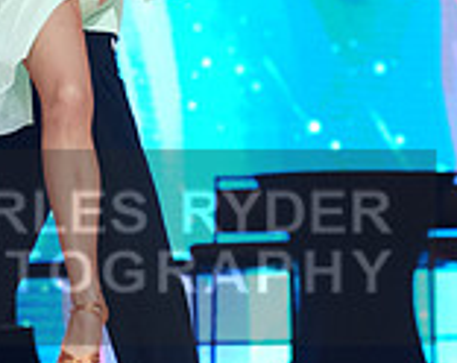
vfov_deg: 5.0
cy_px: 249
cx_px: 34
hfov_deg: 6.3
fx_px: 4155
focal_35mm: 308
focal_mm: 88
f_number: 2.8
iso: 2000
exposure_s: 1/500
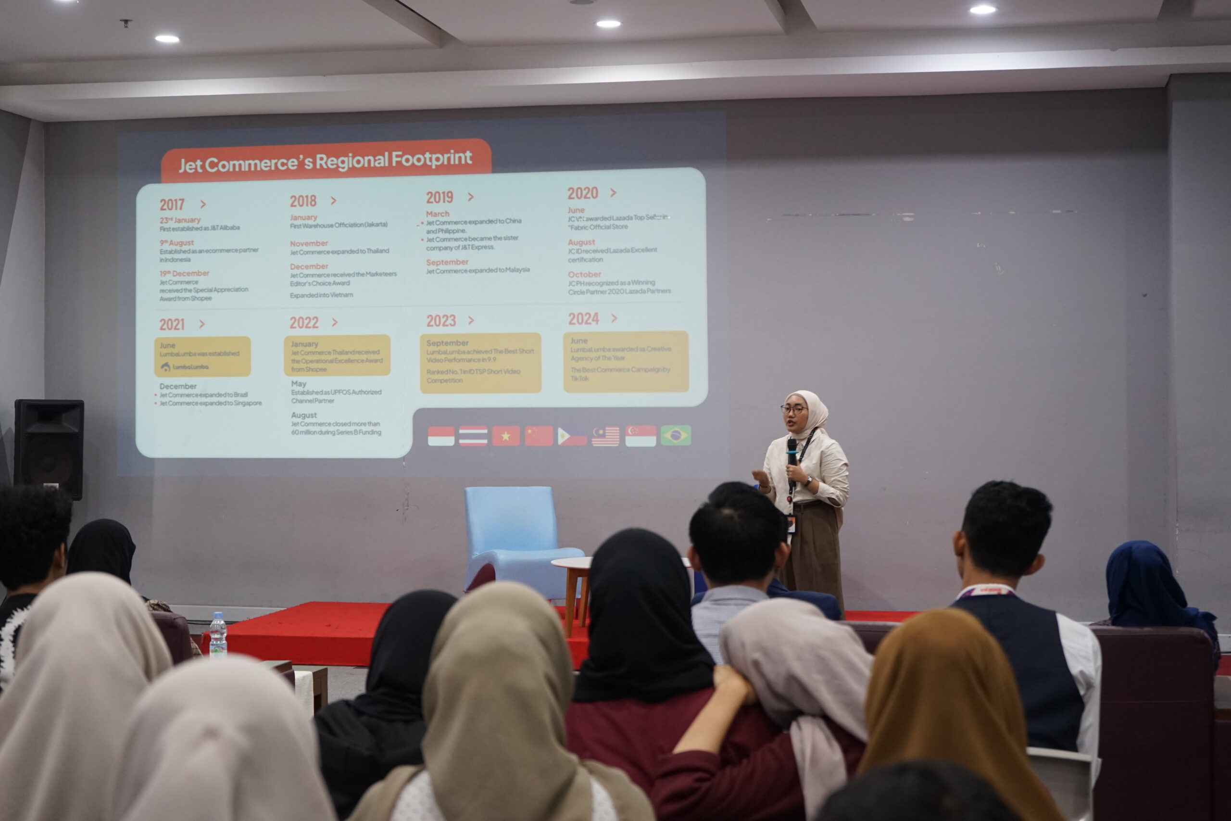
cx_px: 616
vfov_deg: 23.0
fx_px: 2017
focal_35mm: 59
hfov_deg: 33.9
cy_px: 410
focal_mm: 59
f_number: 5
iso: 1600
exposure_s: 1/50
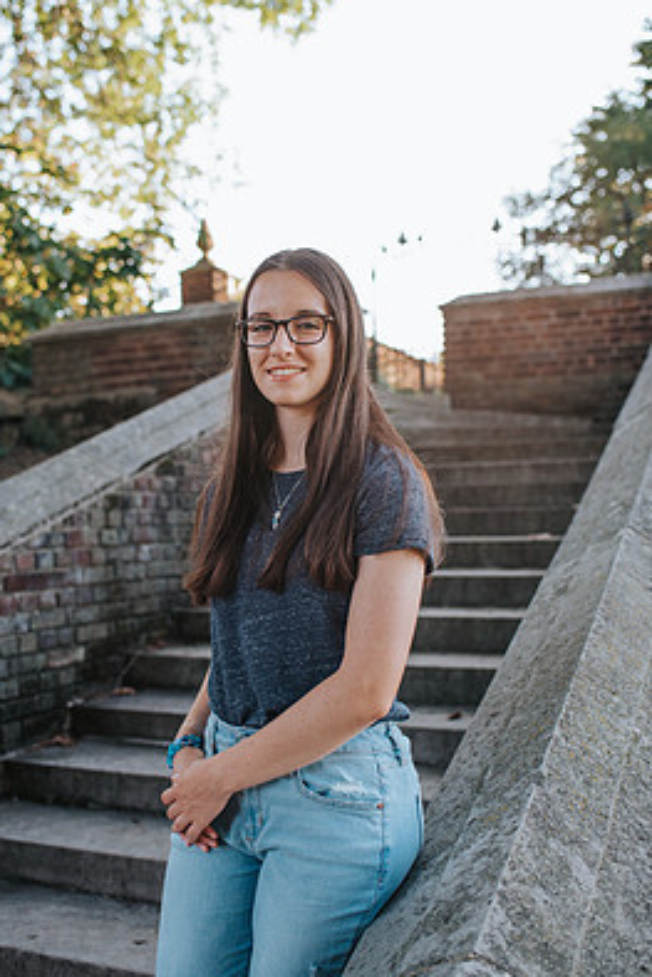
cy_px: 506
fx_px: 1086
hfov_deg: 33.4
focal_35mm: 40
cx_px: 285
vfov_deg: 48.4
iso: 360
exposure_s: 1/500
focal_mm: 35
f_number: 2.8
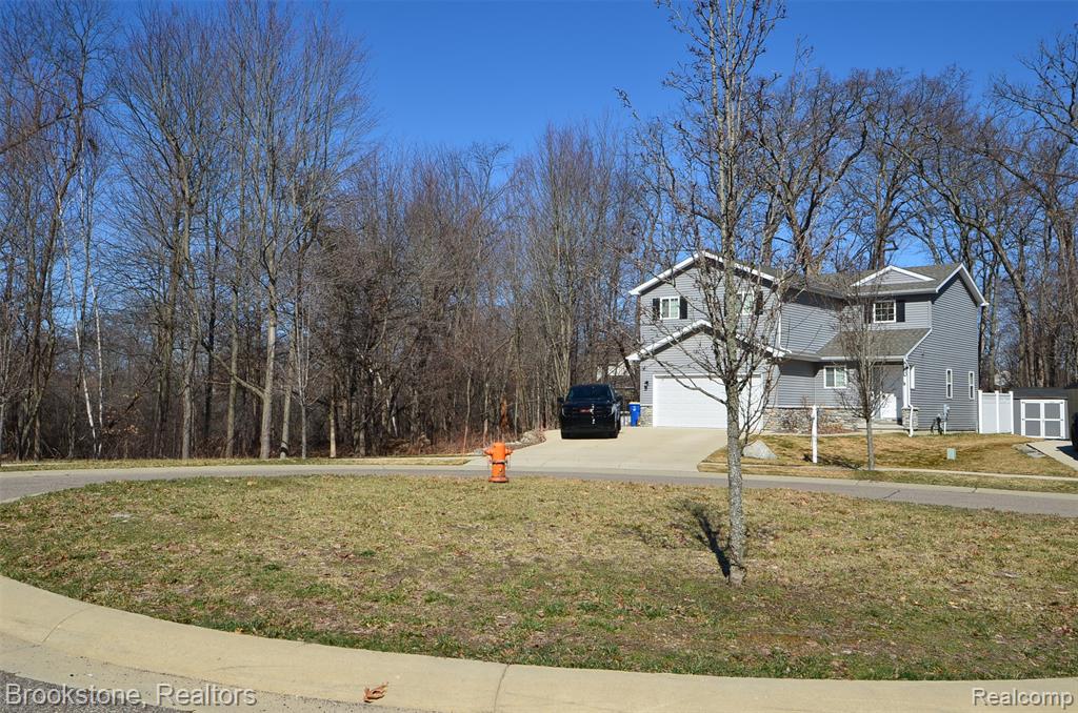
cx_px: 539
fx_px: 986
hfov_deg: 57.3
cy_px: 356
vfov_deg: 39.8
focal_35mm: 33
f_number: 11
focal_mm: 22
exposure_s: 1/200
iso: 100
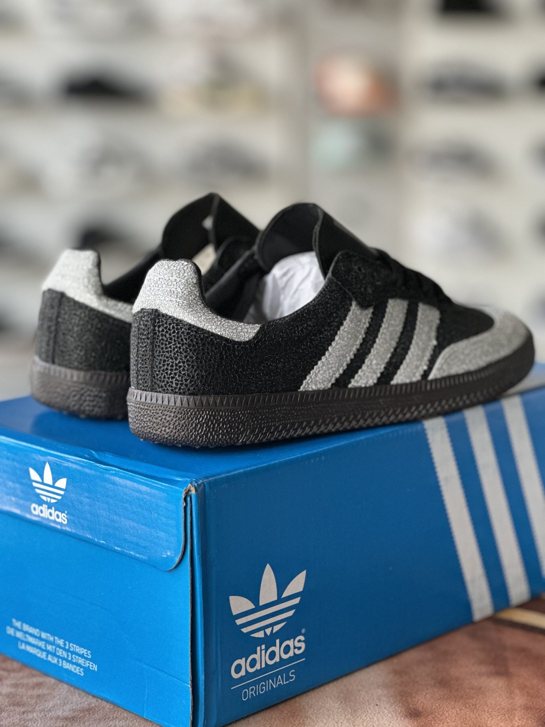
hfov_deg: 19.1
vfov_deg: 25.3
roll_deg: +0.4
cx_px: 272
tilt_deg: -11.4
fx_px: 1616
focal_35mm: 77
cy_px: 364
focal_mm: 9
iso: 250
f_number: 2.8
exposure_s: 1/116
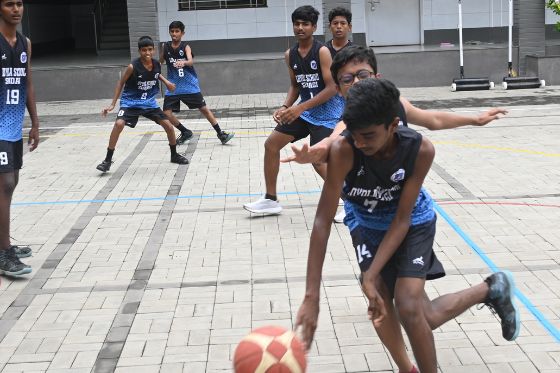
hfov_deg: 36.4
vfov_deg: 24.7
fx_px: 850
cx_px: 313
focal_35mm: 55
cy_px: 153
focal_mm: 27
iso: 110
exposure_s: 1/250
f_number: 5.6
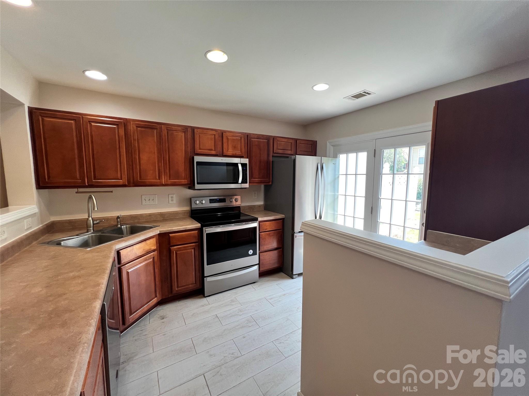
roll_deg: +0.3
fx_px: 199
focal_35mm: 13
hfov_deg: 106.2
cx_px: 264
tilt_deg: -4.4
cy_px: 198
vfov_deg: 89.9
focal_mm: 1.57
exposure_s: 1/120
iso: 100
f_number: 1.8
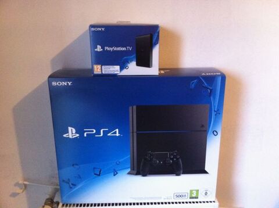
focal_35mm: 35
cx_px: 140
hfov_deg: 52.7
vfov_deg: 40.6
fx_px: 282
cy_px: 104
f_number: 2.8
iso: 400
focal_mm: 3.85
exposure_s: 1/15
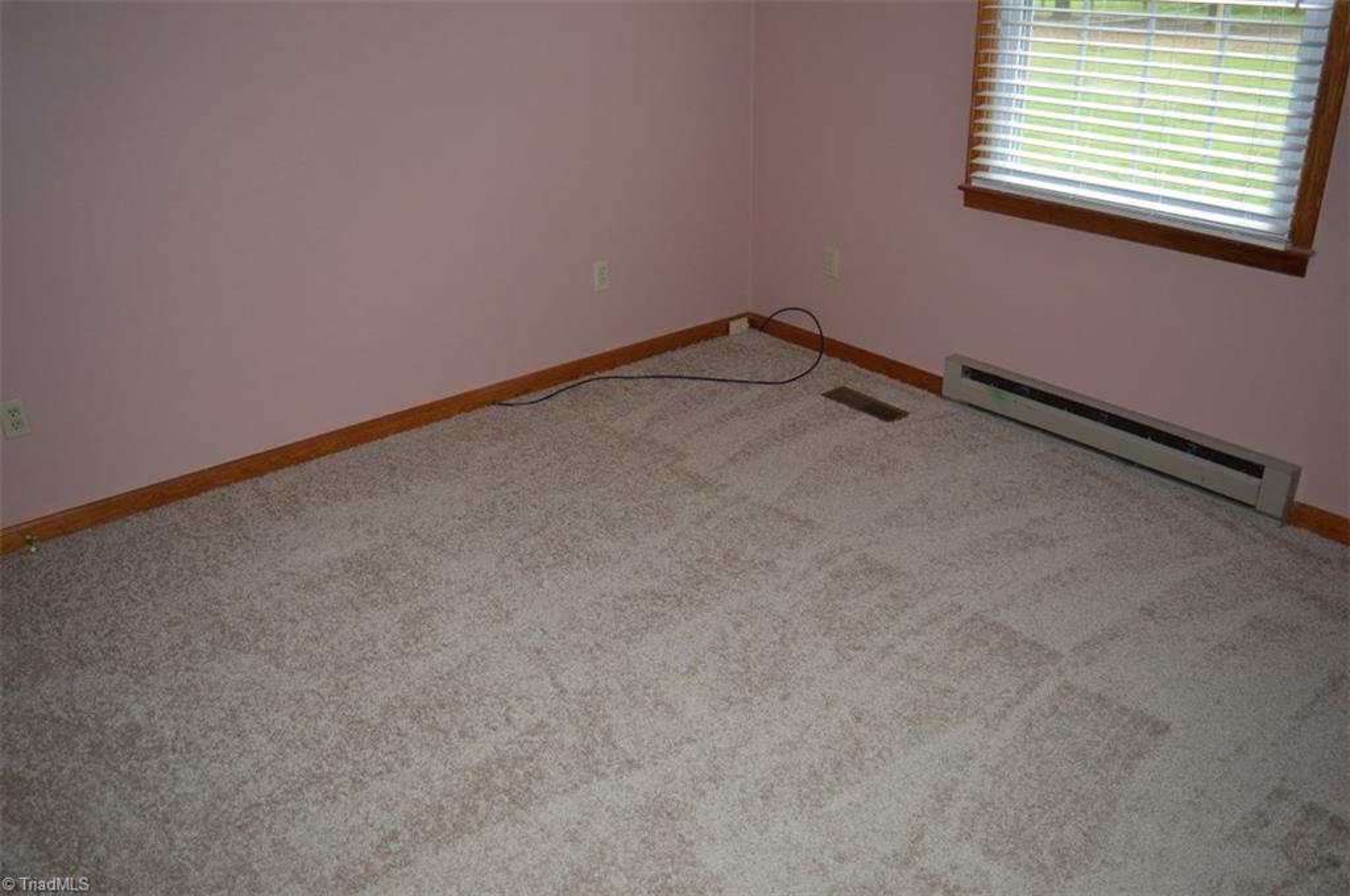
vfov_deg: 47.8
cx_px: 675
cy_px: 448
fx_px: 1011
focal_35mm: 27
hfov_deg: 67.4
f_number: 3.5
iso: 450
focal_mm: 18
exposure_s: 1/60
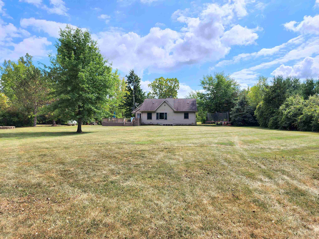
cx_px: 160
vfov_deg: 58.9
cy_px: 120
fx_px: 212
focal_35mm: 23
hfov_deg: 73.9
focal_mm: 6.4
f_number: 1.8
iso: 12
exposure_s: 1/1000
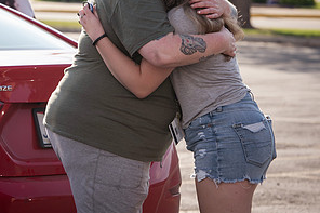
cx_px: 97
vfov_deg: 5.4
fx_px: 2265
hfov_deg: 8.1
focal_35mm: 255
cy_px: 15
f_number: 5.6
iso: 160
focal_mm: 130
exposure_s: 1/400
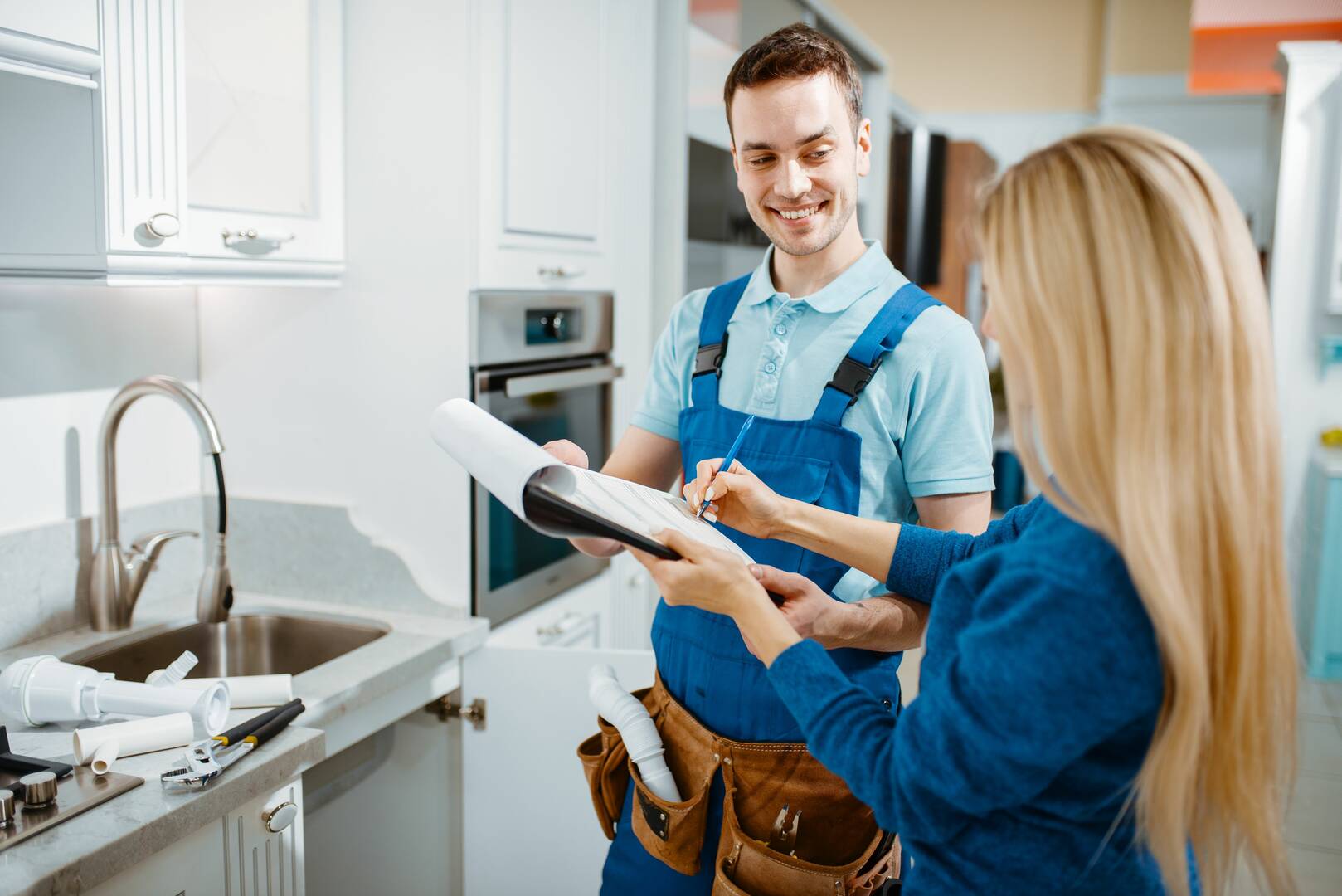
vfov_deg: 37.9
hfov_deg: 54.4
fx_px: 1305
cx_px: 671
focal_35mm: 35
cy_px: 448
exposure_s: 1/160
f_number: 2
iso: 250
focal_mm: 35
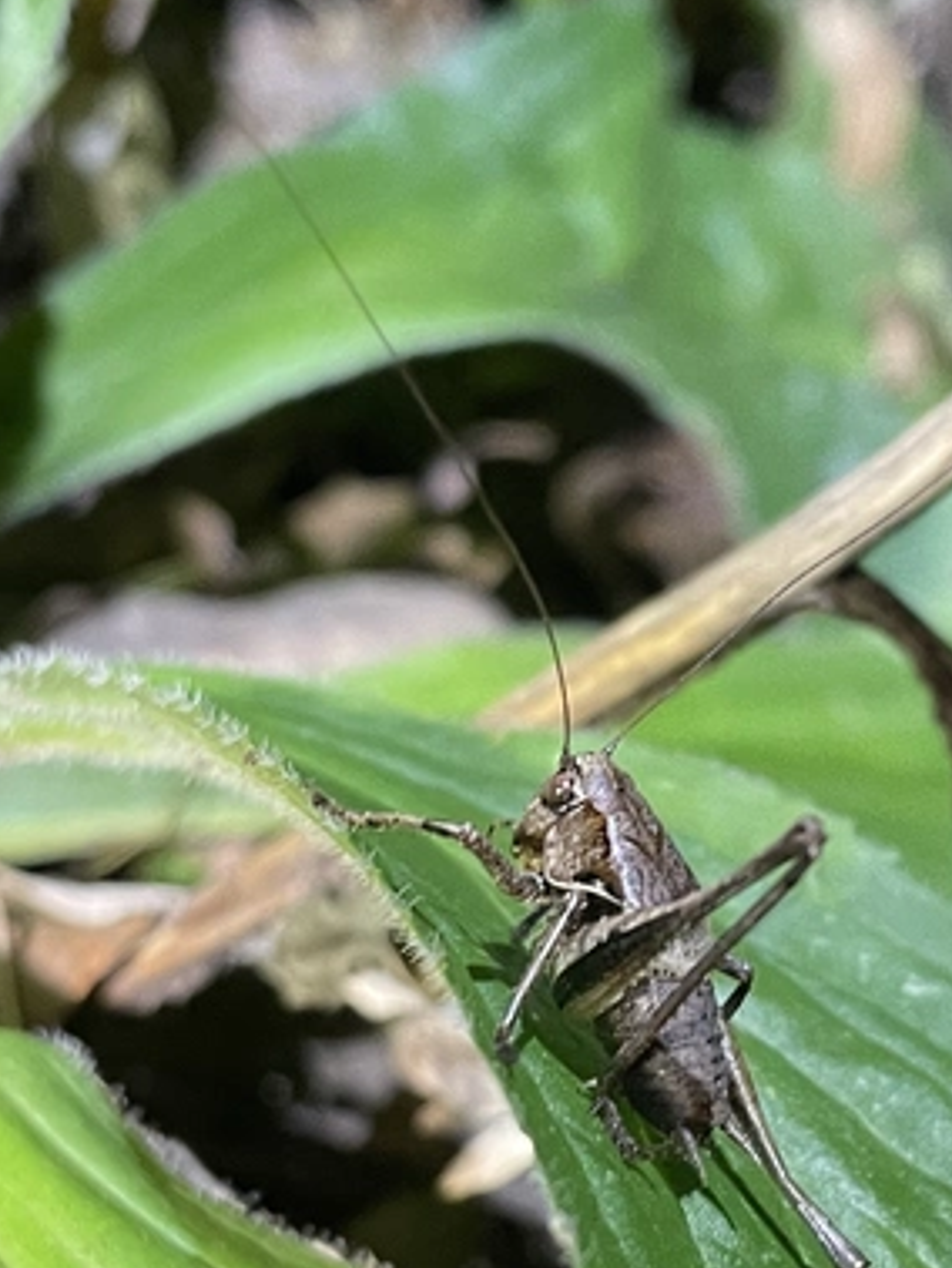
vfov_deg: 42.7
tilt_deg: -51.2
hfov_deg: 32.8
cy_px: 751
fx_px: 1612
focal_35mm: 44
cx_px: 590
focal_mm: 4.2
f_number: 1.6
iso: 200
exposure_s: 1/56
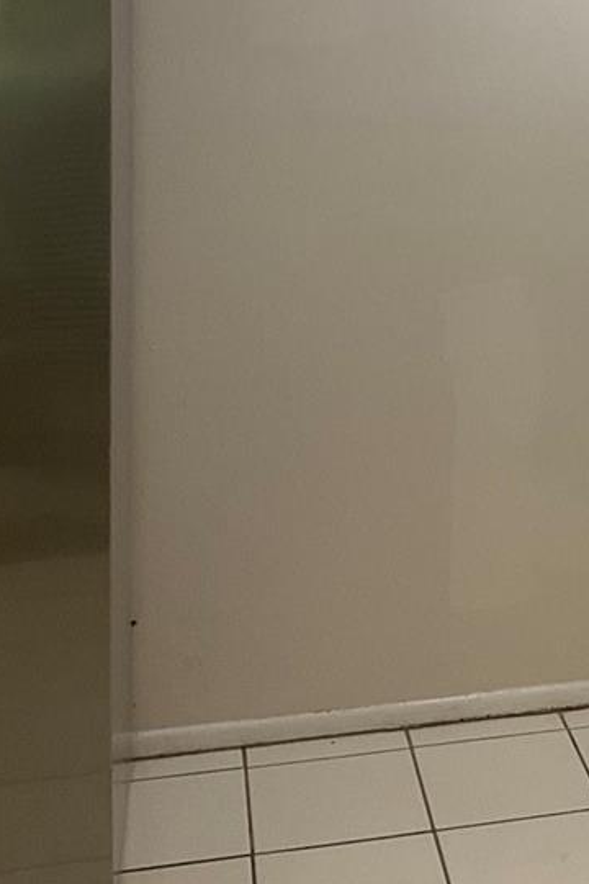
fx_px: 1644
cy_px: 90
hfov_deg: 19.0
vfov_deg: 28.9
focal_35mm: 67
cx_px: 728
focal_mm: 3
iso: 50
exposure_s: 1/60
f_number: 1.8
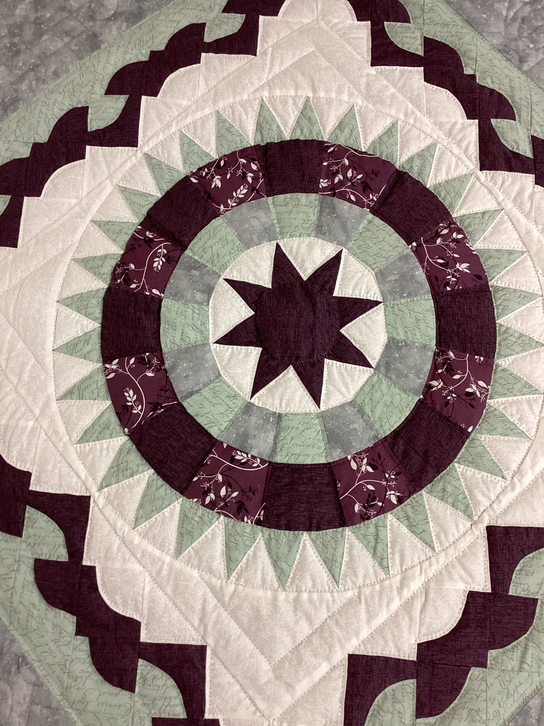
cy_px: 363
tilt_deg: -75.3
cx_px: 272
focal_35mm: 31
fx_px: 650
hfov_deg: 45.4
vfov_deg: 58.4
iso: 100
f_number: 2.4
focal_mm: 3.3
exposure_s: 1/60
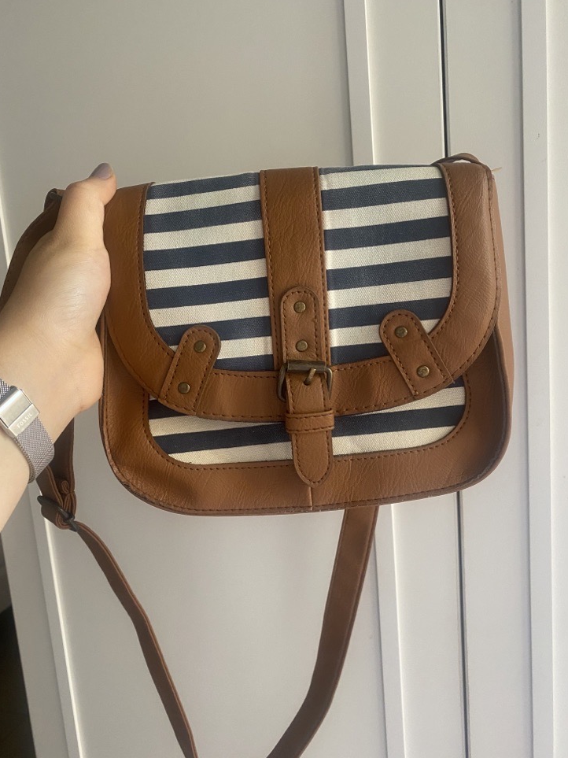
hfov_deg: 51.3
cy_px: 383
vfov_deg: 65.3
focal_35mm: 27
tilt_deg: -7.0
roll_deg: +3.8
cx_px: 275
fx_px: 591
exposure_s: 1/60
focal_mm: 4.25
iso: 160
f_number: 1.8
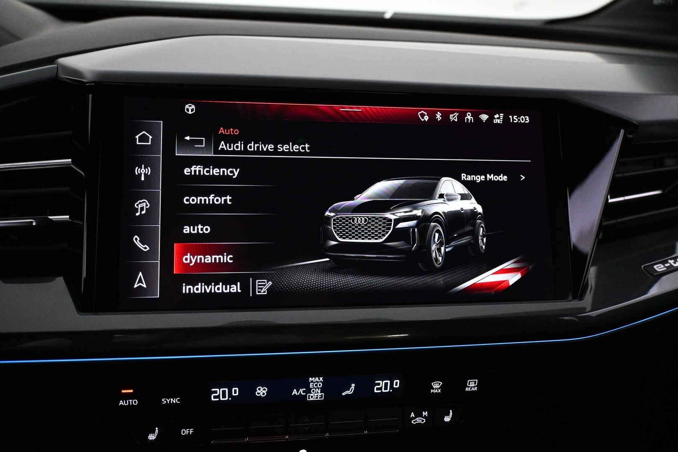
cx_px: 339
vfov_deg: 44.6
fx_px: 551
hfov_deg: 63.2
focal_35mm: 29
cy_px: 226
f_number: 3.8
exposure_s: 1/160
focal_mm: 19.5
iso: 4000
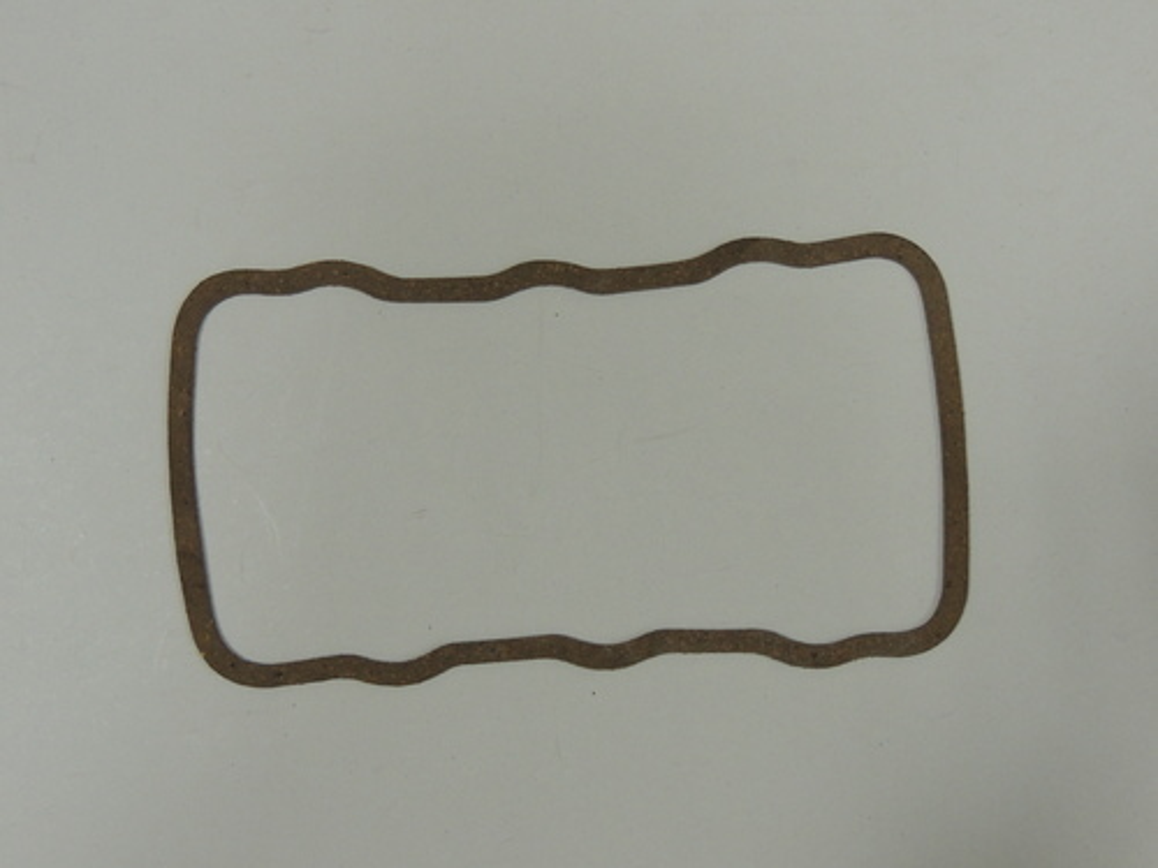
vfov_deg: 24.4
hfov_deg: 32.2
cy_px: 434
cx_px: 579
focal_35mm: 60
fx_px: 2007
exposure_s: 1/25
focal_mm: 10.7
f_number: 3.7
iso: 400
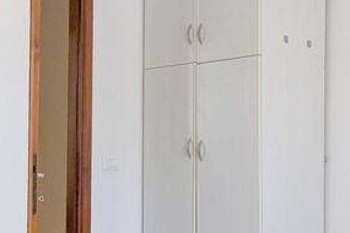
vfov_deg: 23.7
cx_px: 210
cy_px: 157
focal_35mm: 57
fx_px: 554
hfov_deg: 34.9
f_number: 2.2
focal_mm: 1.95
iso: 46
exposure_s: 1/23.8
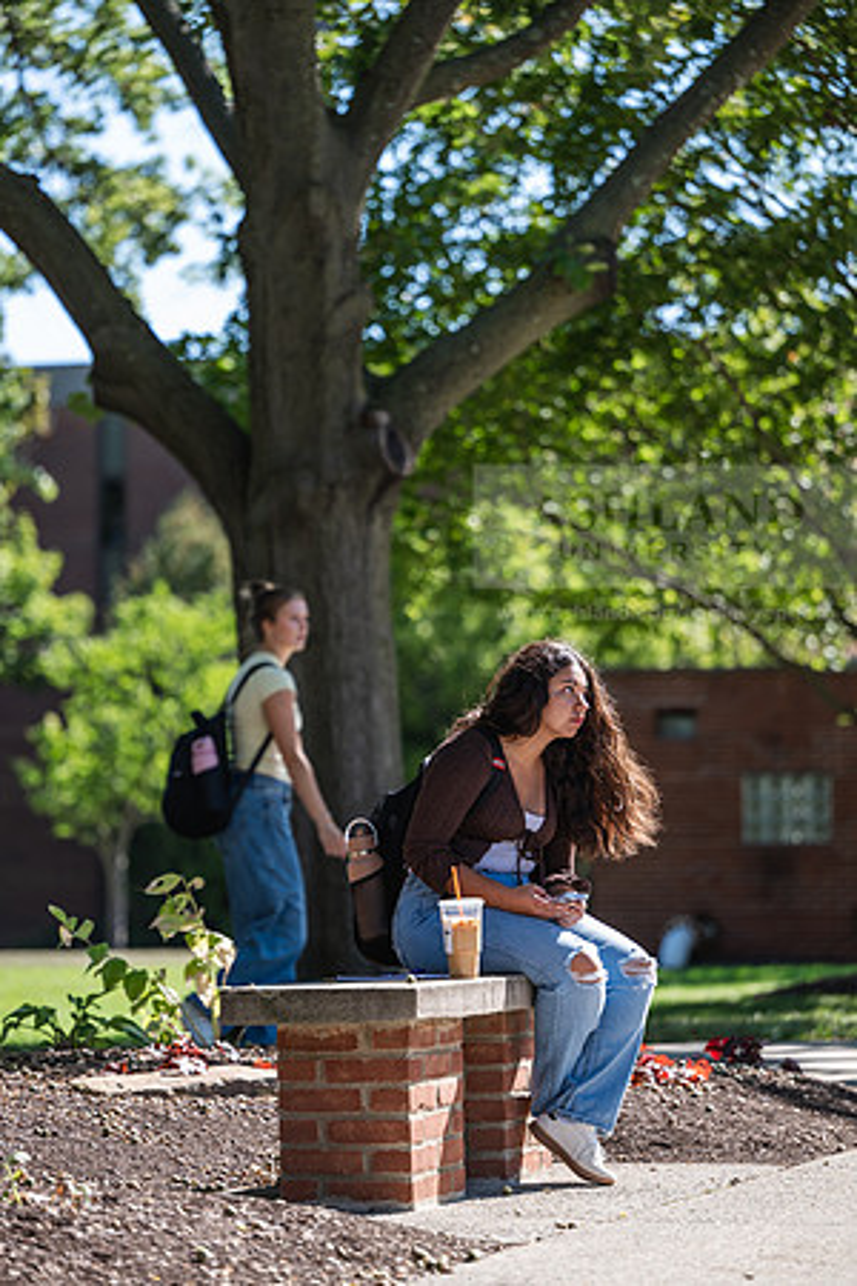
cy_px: 643
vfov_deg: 15.8
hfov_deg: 10.5
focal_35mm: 130
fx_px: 4642
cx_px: 428
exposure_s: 1/250
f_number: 2.8
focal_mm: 130
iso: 64
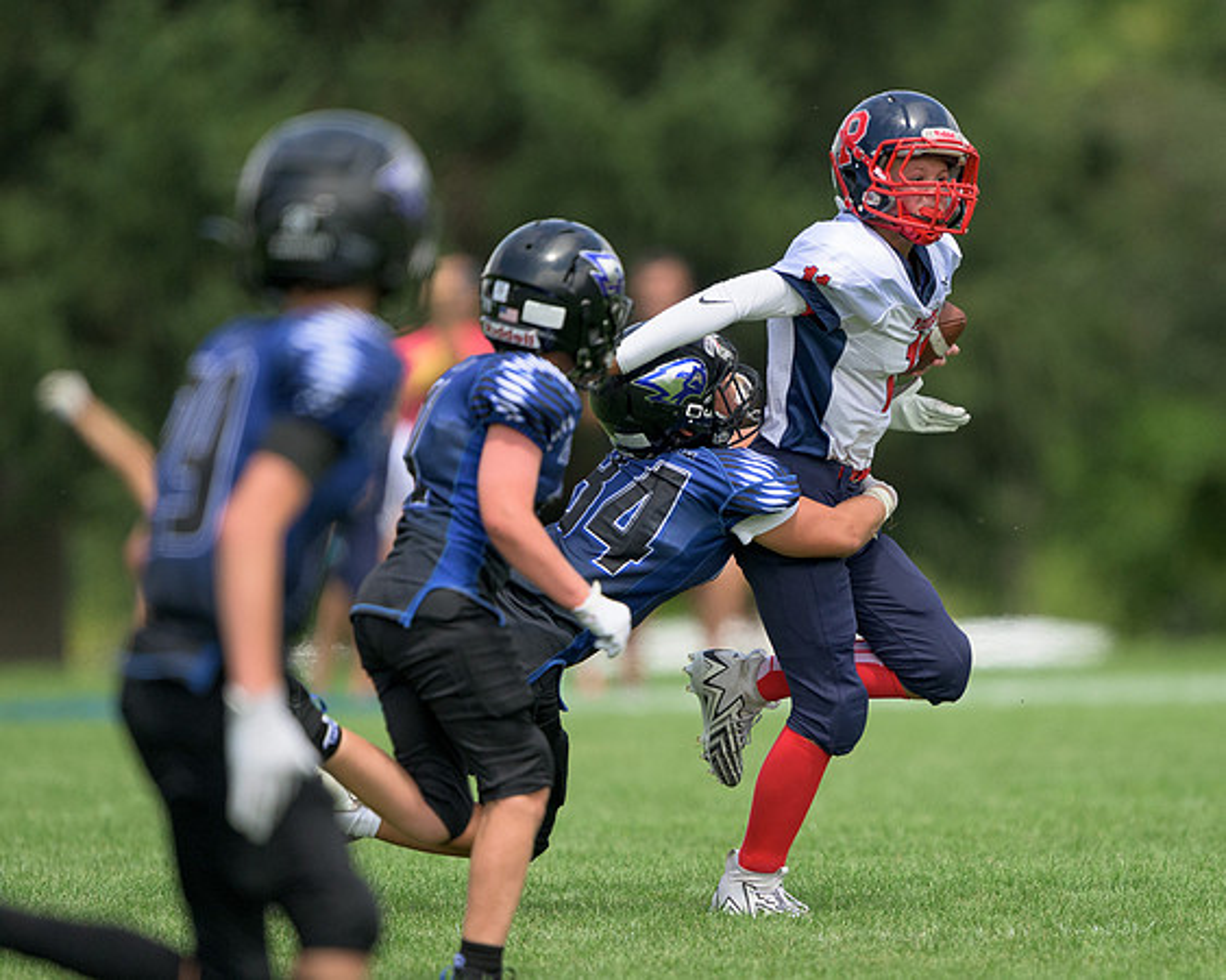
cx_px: 844
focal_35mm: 855
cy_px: 594
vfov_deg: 1.8
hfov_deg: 2.3
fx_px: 31009
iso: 640
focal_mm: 560
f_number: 4
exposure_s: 1/4000
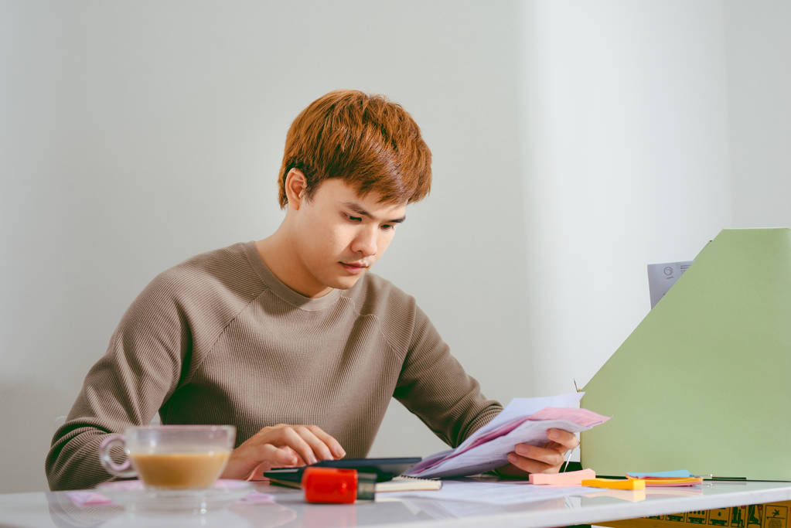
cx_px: 396
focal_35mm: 50
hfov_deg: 39.6
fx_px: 1099
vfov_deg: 27.0
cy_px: 264
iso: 200
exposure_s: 1/160
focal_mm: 50
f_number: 4
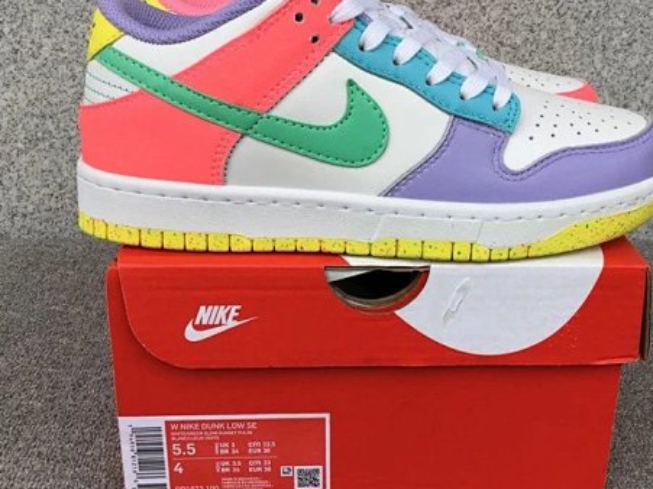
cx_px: 371
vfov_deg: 32.8
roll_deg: -0.7
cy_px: 218
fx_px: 830
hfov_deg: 42.9
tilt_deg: -19.3
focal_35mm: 44
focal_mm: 3.3
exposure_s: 1/151
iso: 25
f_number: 2.4
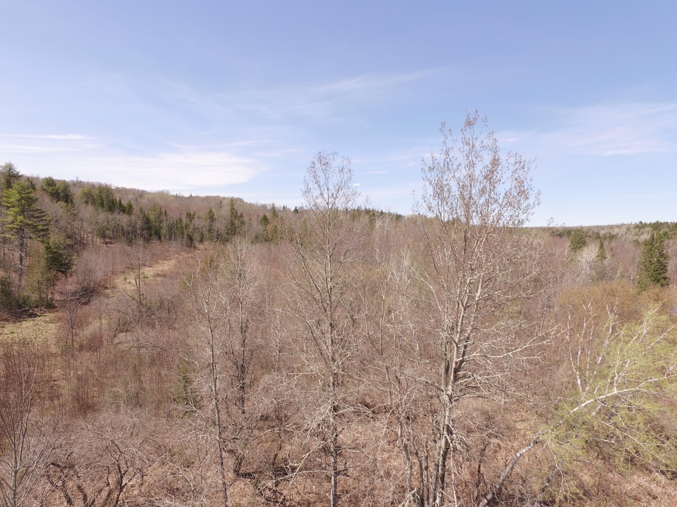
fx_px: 391
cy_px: 254
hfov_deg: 81.7
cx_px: 338
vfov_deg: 66.0
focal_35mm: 20
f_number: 2.8
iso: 100
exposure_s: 1/599
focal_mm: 3.61
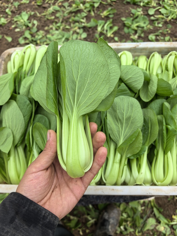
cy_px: 118
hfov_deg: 51.3
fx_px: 184
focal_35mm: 27
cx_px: 88
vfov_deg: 65.3
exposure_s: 1/100
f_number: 2
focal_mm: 6.98
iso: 64
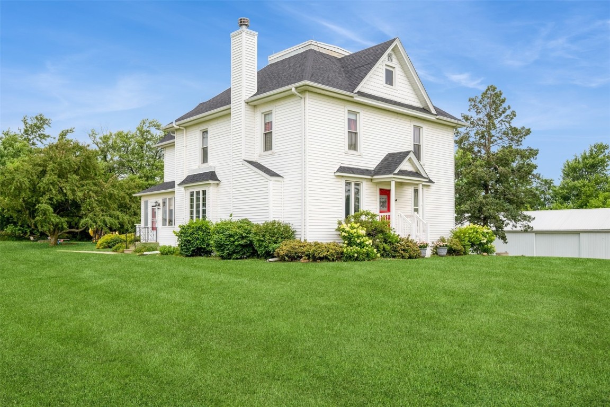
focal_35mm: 30
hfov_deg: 61.9
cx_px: 305
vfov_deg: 43.6
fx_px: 508
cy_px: 204
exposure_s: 1/320
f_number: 8
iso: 200
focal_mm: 30
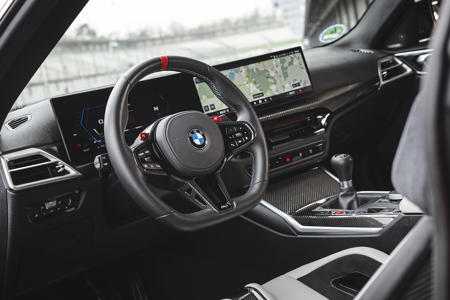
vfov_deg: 27.0
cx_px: 225
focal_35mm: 50
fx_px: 625
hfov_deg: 39.6
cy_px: 150
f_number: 5
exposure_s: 1/10
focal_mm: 50
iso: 320
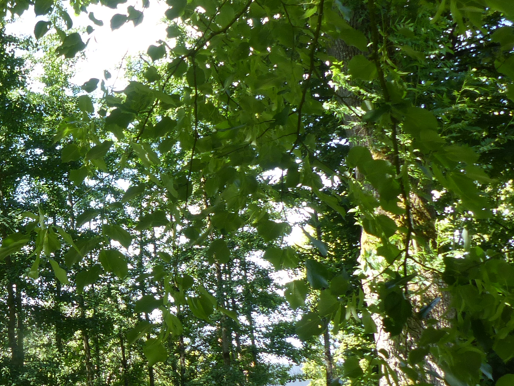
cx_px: 46
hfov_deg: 32.0
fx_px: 846
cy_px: 196
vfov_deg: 25.7
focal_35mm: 57
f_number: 4
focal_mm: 4.5
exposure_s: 1/100
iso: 100
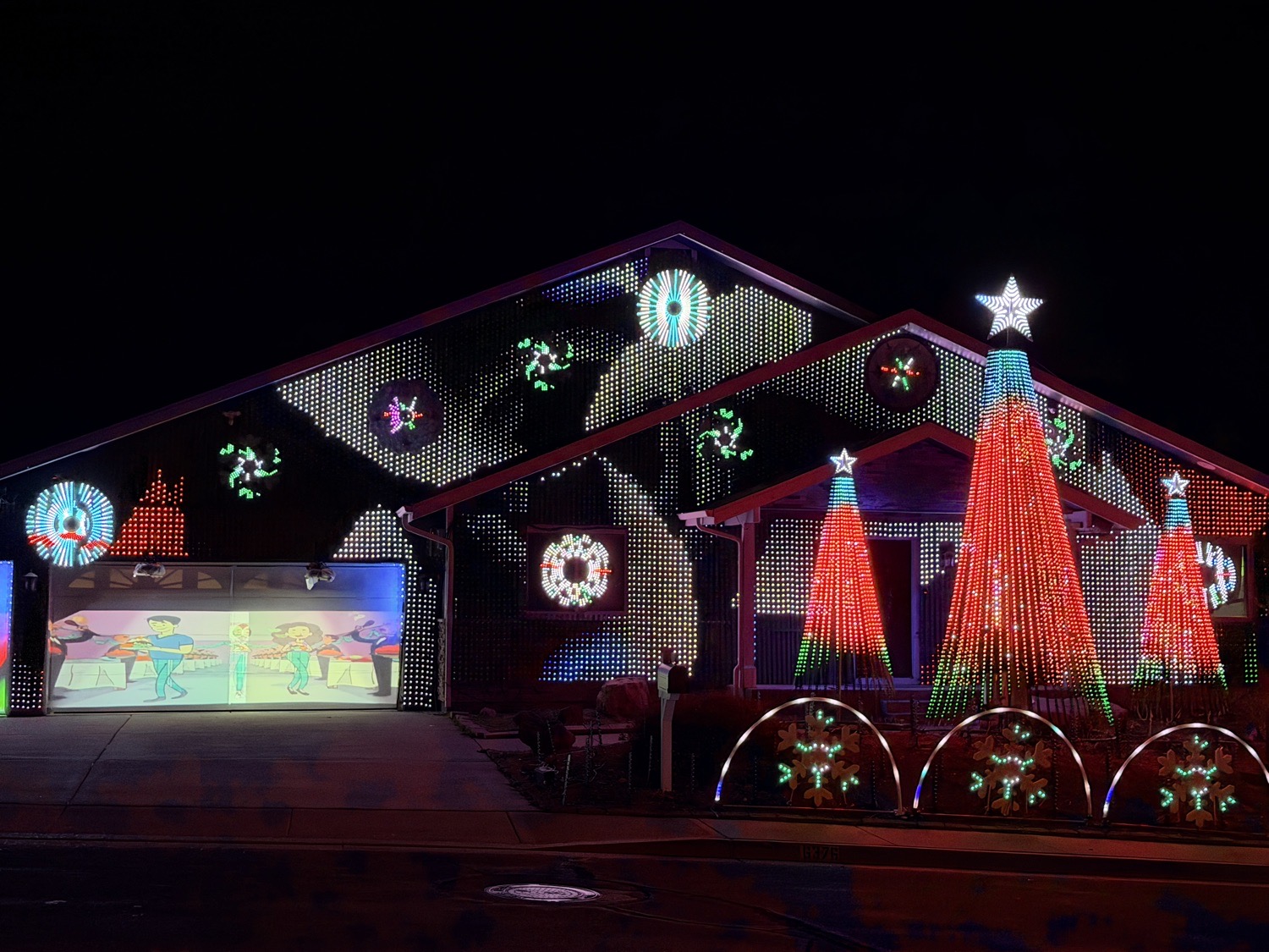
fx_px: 1760
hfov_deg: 39.7
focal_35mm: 48
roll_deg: -0.3
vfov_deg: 30.3
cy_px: 476
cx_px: 634
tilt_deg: +4.7
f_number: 1.78
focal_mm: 6.76
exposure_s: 1/30
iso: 640
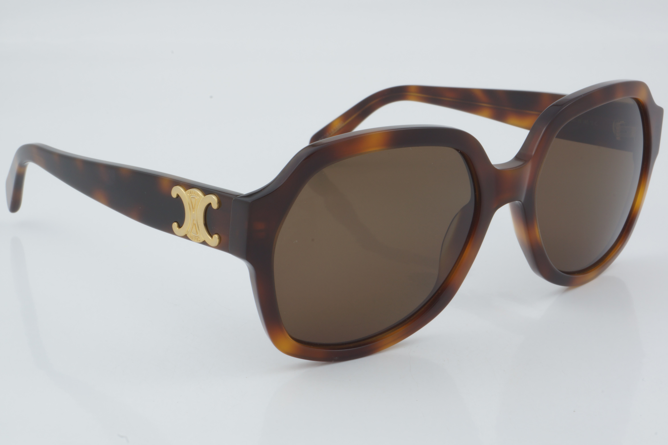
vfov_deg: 18.2
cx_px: 334
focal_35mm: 75
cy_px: 222
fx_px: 1392
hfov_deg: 27.0
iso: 100
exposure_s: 1/3
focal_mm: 50
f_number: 32
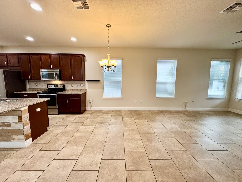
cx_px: 121
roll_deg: -1.0
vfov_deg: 85.7
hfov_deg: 102.1
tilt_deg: -7.0
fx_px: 98
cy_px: 91
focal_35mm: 14
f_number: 2.2
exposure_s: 1/120
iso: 250
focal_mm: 2.22
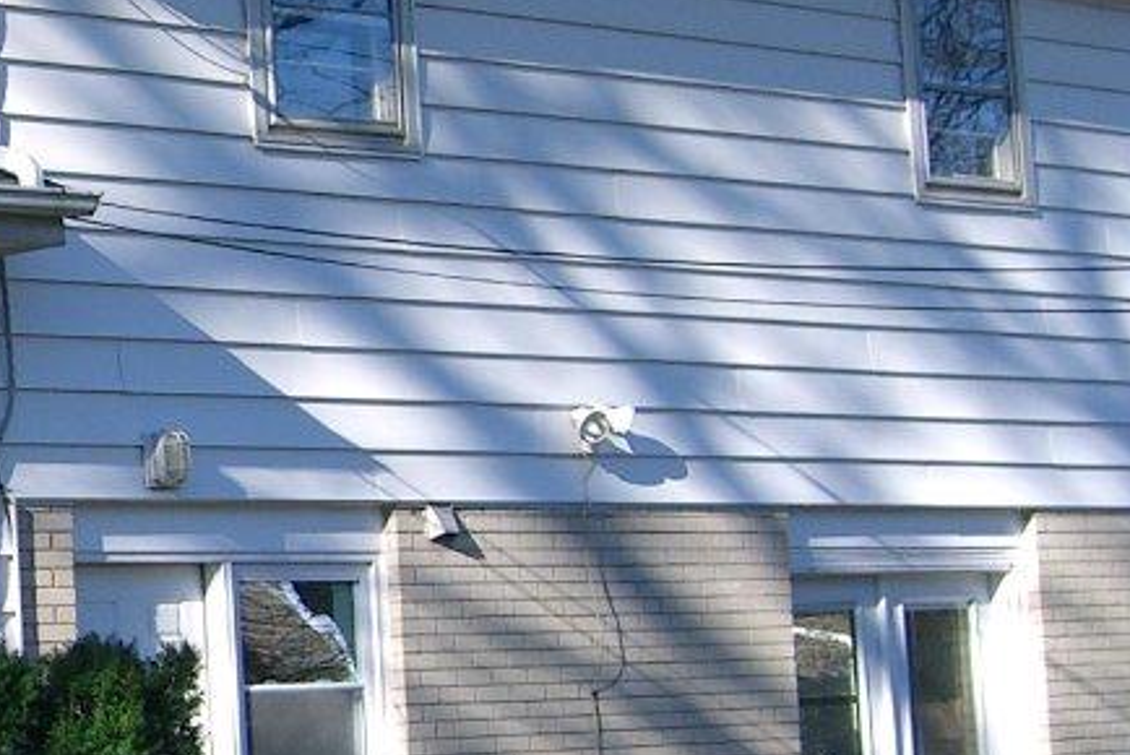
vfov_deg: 10.5
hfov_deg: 14.9
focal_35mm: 131
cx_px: -367
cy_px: 469
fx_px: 4115
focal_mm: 7.9
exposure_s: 1/200
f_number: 4
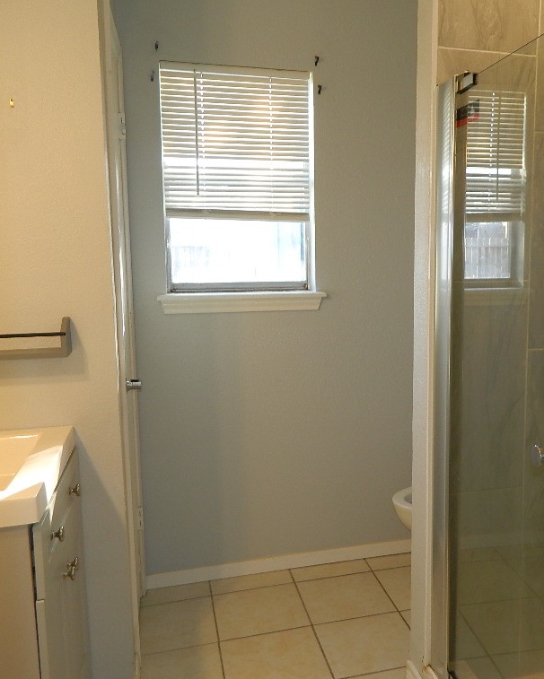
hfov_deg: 43.9
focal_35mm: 33
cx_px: 367
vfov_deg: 54.2
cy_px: 344
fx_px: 664
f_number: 3.1
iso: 100
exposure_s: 1/30
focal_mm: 4.5
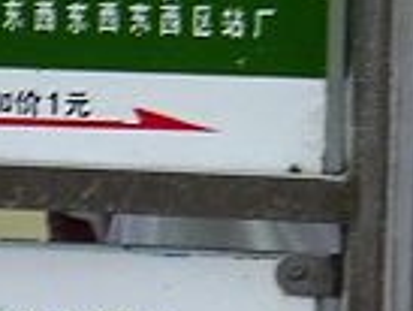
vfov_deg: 2.0
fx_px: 9040
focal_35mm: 757
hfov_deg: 2.6
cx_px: 1121
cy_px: -196
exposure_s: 1/30
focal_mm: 19.2
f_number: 3.3
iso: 100
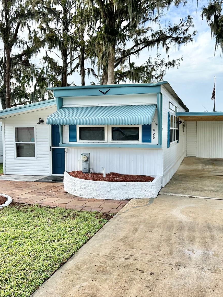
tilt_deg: -2.5
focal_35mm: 33
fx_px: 283
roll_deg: -0.1
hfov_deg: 42.9
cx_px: 117
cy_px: 145
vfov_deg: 55.3
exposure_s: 1/2110
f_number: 1.78
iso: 80
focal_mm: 6.86
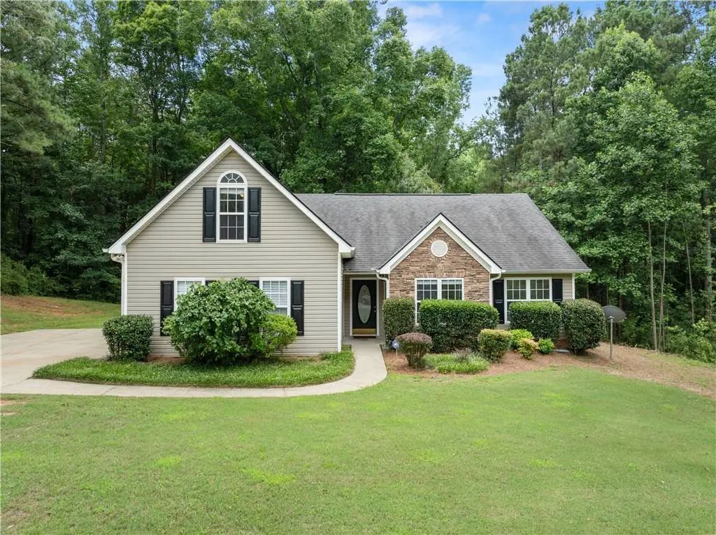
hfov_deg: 71.6
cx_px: 358
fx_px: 496
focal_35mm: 24
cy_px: 268
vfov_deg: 56.7
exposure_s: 1/20
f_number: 2.8
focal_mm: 12.29
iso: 100
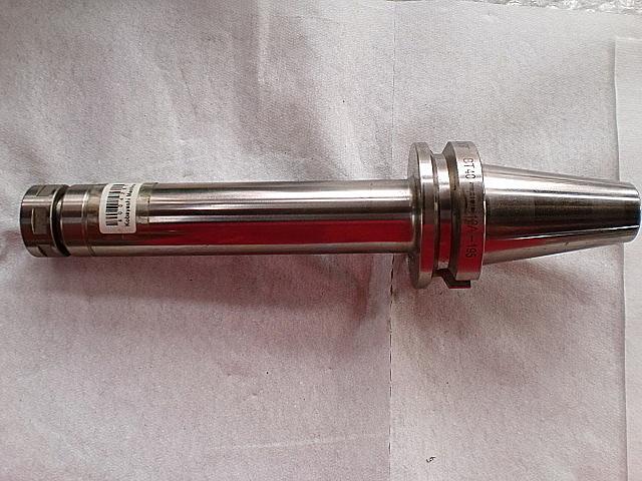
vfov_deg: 40.7
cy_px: 240
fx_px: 649
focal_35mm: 35
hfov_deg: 52.6
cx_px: 321
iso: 64
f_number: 3.1
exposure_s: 1/80
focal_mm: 6.3
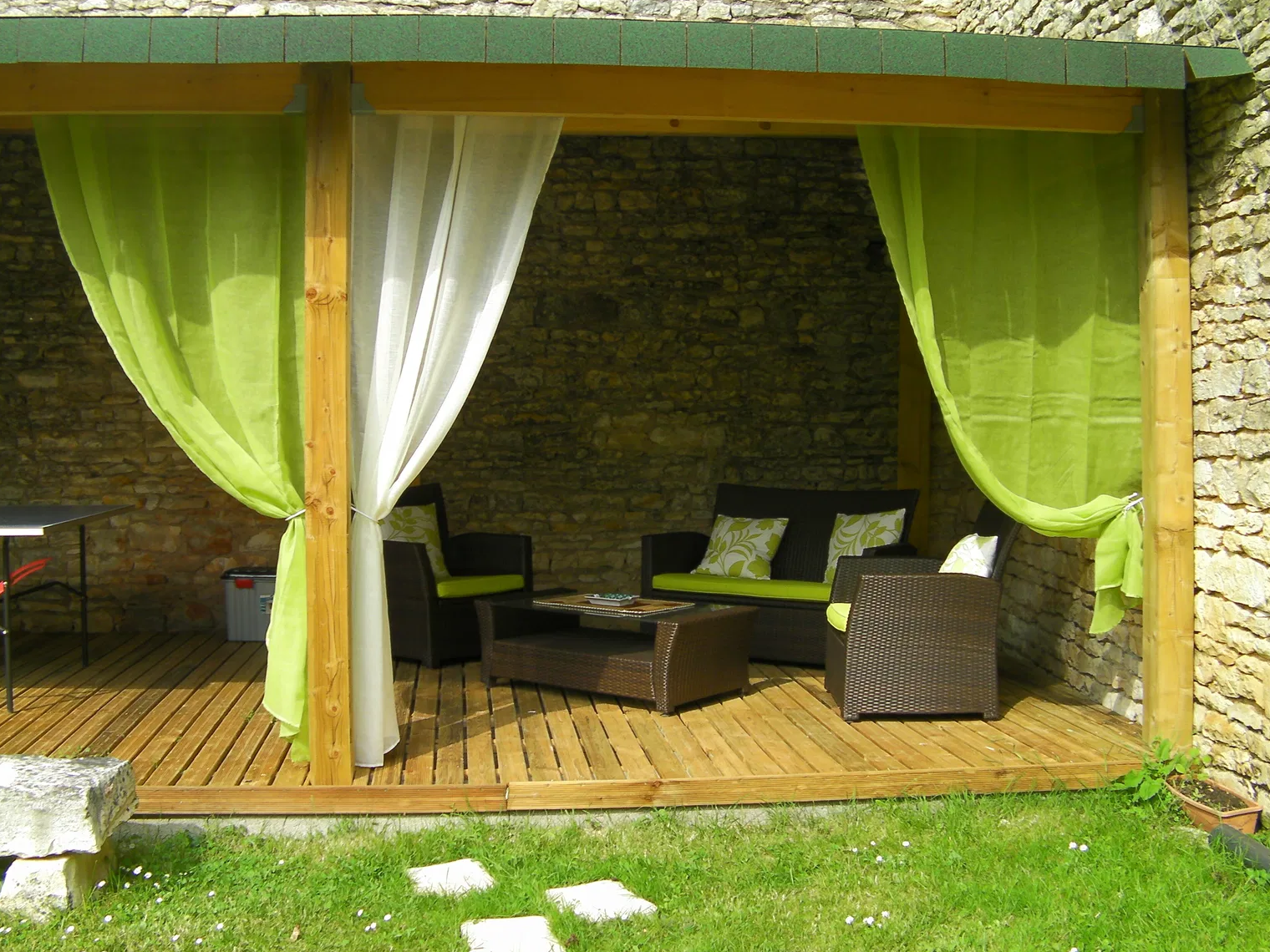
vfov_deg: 36.0
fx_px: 1468
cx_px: 623
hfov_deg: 46.8
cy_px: 458
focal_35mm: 40
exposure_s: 1/145
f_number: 3.5
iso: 50
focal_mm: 6.8
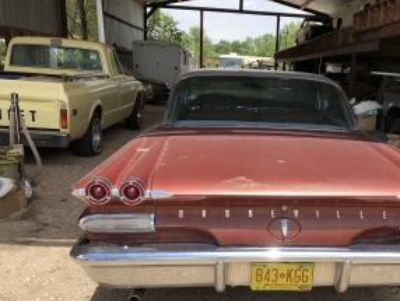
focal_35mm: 40
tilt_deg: -15.1
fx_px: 463
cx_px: 275
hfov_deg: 45.9
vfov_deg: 35.5
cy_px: 212
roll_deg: -3.1
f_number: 1.8
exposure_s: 1/1656
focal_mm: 3.99
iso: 20
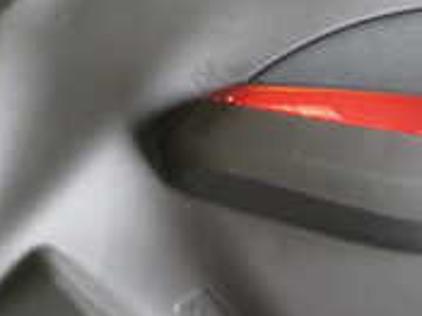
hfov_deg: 17.4
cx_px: 432
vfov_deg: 13.4
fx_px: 1340
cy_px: 210
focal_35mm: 110
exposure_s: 1/30
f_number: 2.4
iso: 200
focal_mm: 5.79
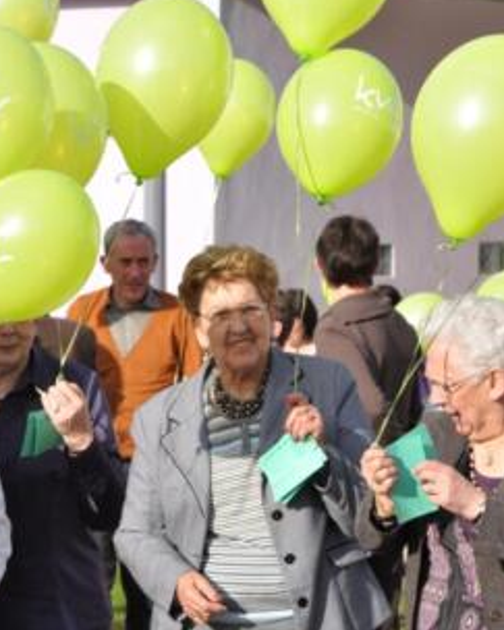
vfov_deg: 8.0
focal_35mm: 243
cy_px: 315
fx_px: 4529
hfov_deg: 6.4
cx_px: 97
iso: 200
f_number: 11
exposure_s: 1/250
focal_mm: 105
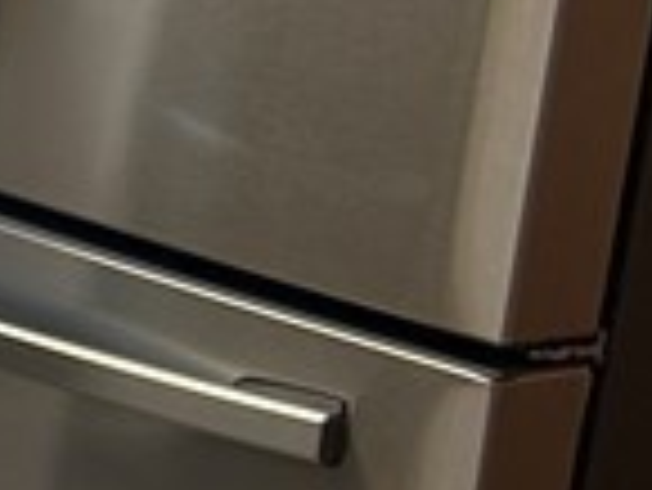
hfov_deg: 8.7
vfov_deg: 8.1
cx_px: -1385
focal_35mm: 183
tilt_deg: -15.5
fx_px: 3450
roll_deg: -0.1
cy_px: 139
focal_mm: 5.7
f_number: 1.5
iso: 80
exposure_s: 1/60
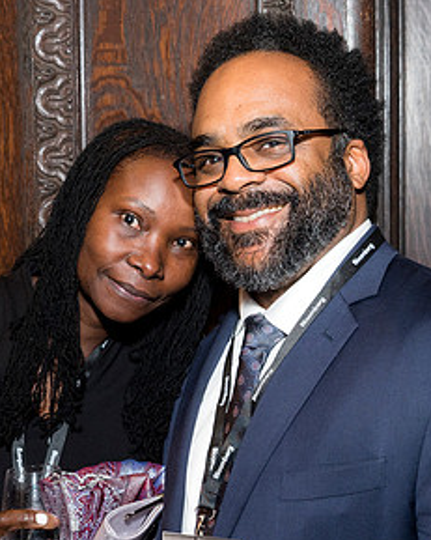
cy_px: 292
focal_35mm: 74
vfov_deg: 25.7
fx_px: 1181
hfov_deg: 20.7
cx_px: 268
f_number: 5
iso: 800
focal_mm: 32
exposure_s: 1/125
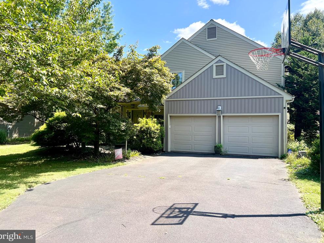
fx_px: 253
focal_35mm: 27
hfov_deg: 65.3
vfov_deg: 51.4
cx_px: 163
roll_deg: +0.1
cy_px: 117
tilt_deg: +1.9
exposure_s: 1/1280
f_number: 1.5
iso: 50
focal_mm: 5.7
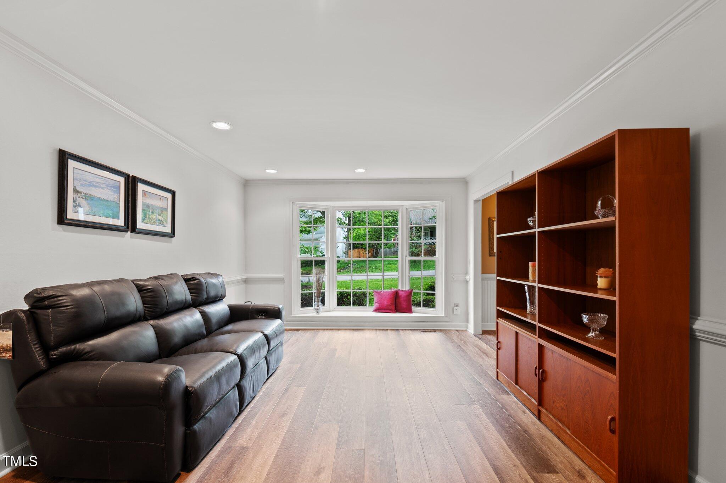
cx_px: 363
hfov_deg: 100.4
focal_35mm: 15
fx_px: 302
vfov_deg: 77.2
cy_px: 242
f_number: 7.1
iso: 400
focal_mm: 15
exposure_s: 1/1.67
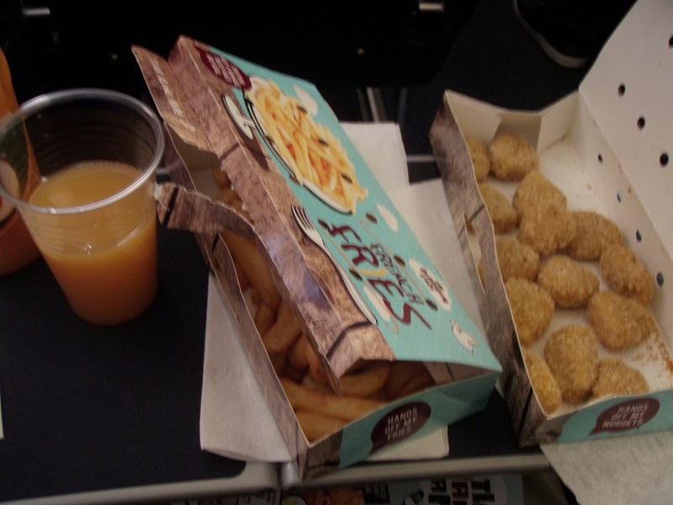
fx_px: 739
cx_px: 336
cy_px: 252
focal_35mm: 38
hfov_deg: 49.0
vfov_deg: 37.7
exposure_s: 1/10
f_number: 3.5
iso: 200
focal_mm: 6.7
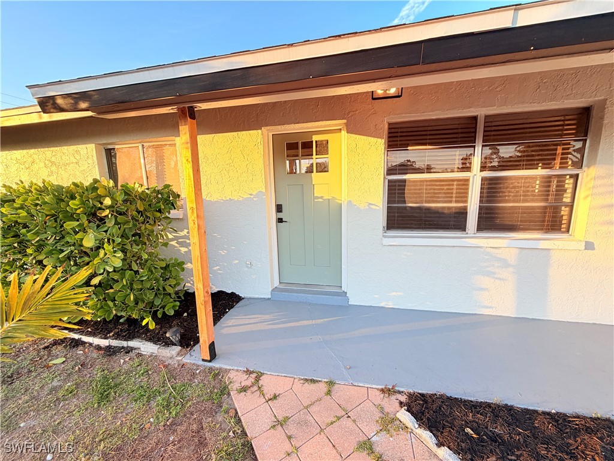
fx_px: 248
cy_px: 230
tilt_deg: -7.5
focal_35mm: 14
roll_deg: +2.6
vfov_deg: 85.7
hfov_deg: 102.1
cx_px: 307
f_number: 2.2
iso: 40
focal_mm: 2.22
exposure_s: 1/189
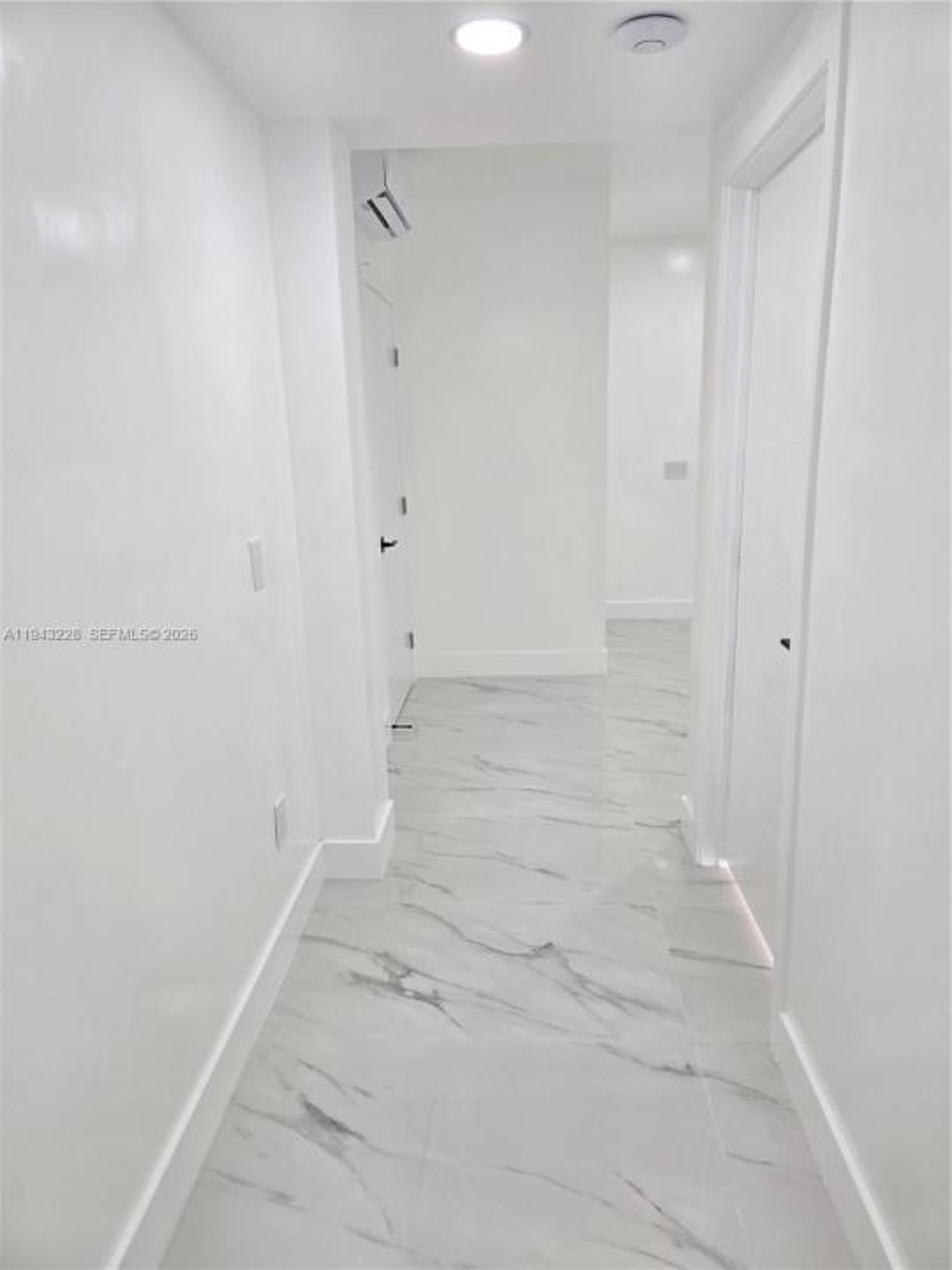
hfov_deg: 58.9
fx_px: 843
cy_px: 635
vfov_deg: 73.9
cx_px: 476
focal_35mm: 23
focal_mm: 5.4
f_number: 1.8
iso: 50
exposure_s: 1/120
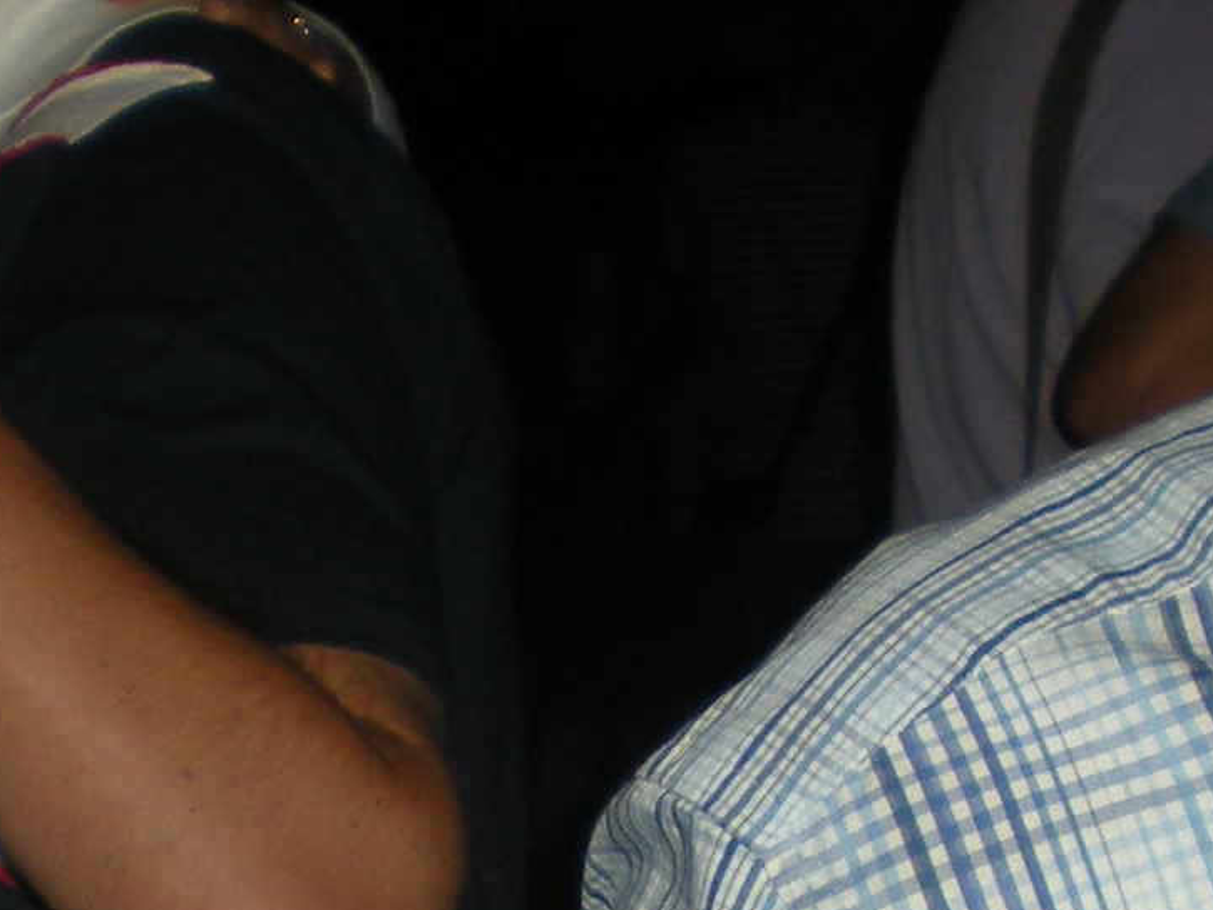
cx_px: 577
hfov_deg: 11.6
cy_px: 908
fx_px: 5993
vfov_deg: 8.6
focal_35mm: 171
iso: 69
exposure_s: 1/60
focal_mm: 6.3
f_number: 3.1
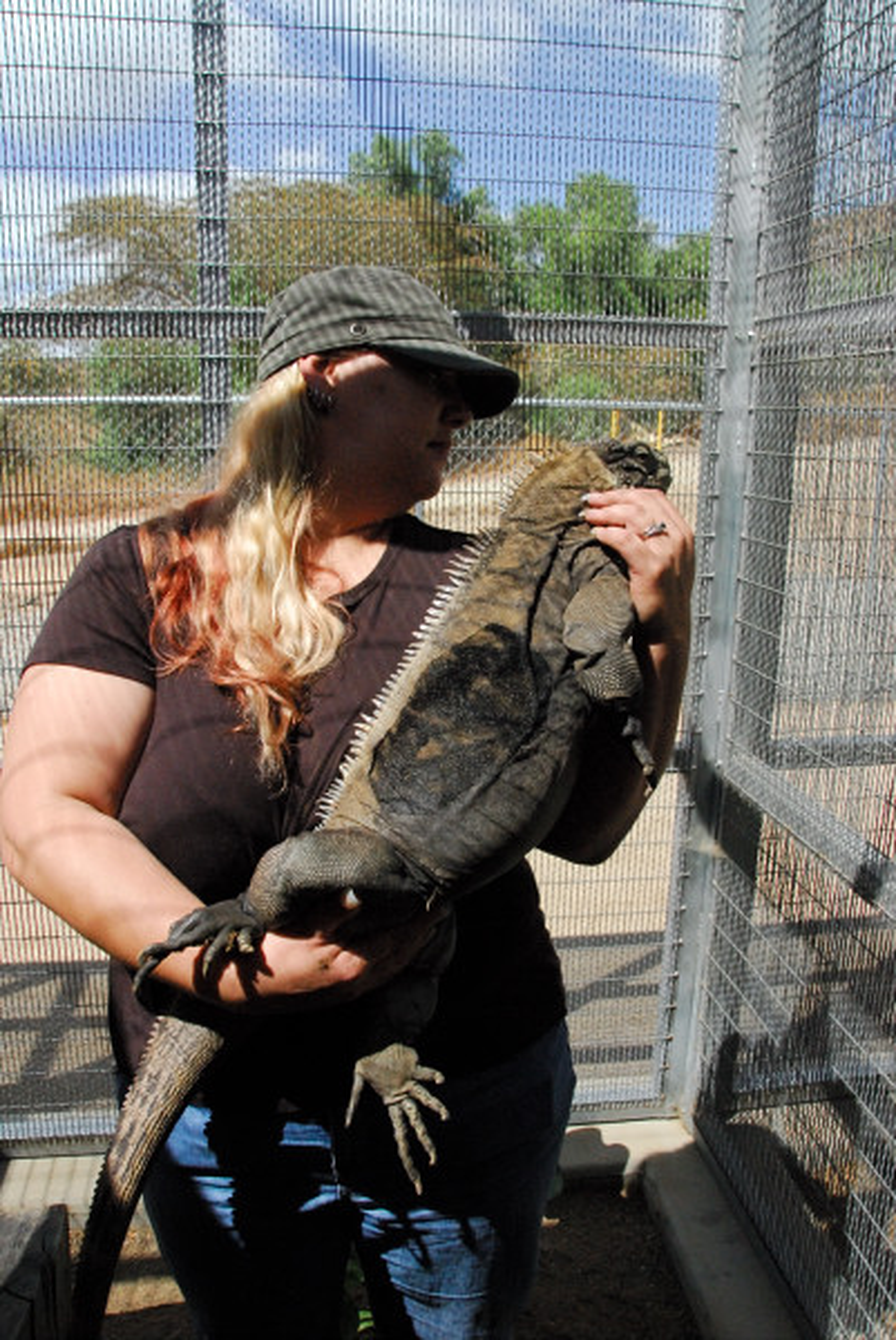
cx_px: 448
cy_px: 670
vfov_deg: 67.3
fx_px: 1006
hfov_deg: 48.0
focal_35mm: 27
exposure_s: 1/2500
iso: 1600
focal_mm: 18
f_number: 8
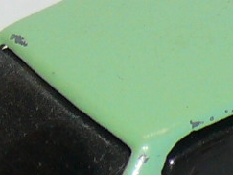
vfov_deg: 2.3
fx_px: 4299
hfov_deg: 3.1
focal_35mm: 639
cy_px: 146
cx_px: 312
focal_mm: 13
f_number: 4
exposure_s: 1/30
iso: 100
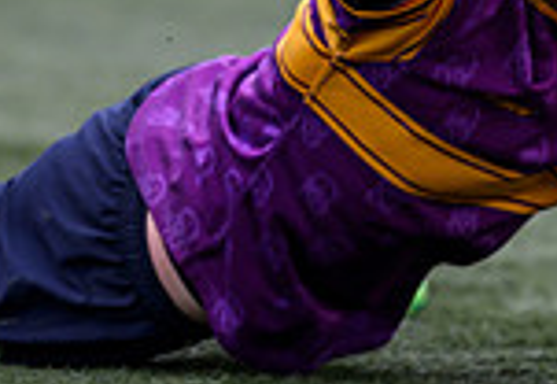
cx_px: 725
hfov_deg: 1.1
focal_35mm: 1856
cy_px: -356
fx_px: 29010
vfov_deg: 0.8
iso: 500
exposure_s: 1/1600
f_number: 3.5
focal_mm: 400
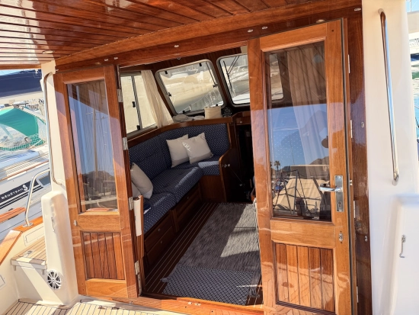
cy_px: 158
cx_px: 210
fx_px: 291
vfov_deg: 56.9
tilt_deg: -14.1
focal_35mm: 24
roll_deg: +10.4
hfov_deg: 71.6
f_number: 1.78
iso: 100
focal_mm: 6.76
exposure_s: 1/1139
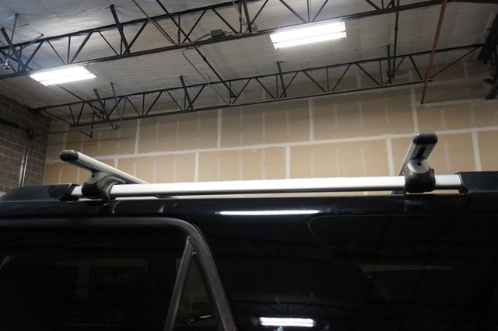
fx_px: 436
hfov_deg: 59.5
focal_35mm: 32
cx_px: 249
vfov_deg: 41.7
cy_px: 166
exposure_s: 1/160
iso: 2000
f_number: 4
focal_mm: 21
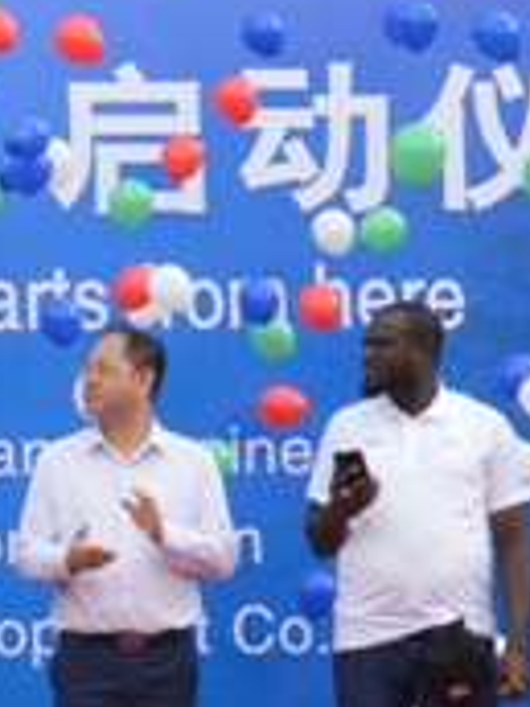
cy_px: 41
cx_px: -620
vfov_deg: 9.5
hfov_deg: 6.9
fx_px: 4230
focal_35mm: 207
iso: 4000
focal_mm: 31
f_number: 16
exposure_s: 1/640
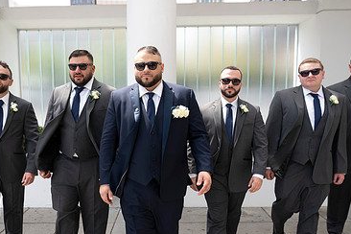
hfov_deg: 50.5
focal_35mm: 38
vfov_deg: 34.8
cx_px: 147
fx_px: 370
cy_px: 152
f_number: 2.8
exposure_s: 1/250
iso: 50
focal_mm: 24
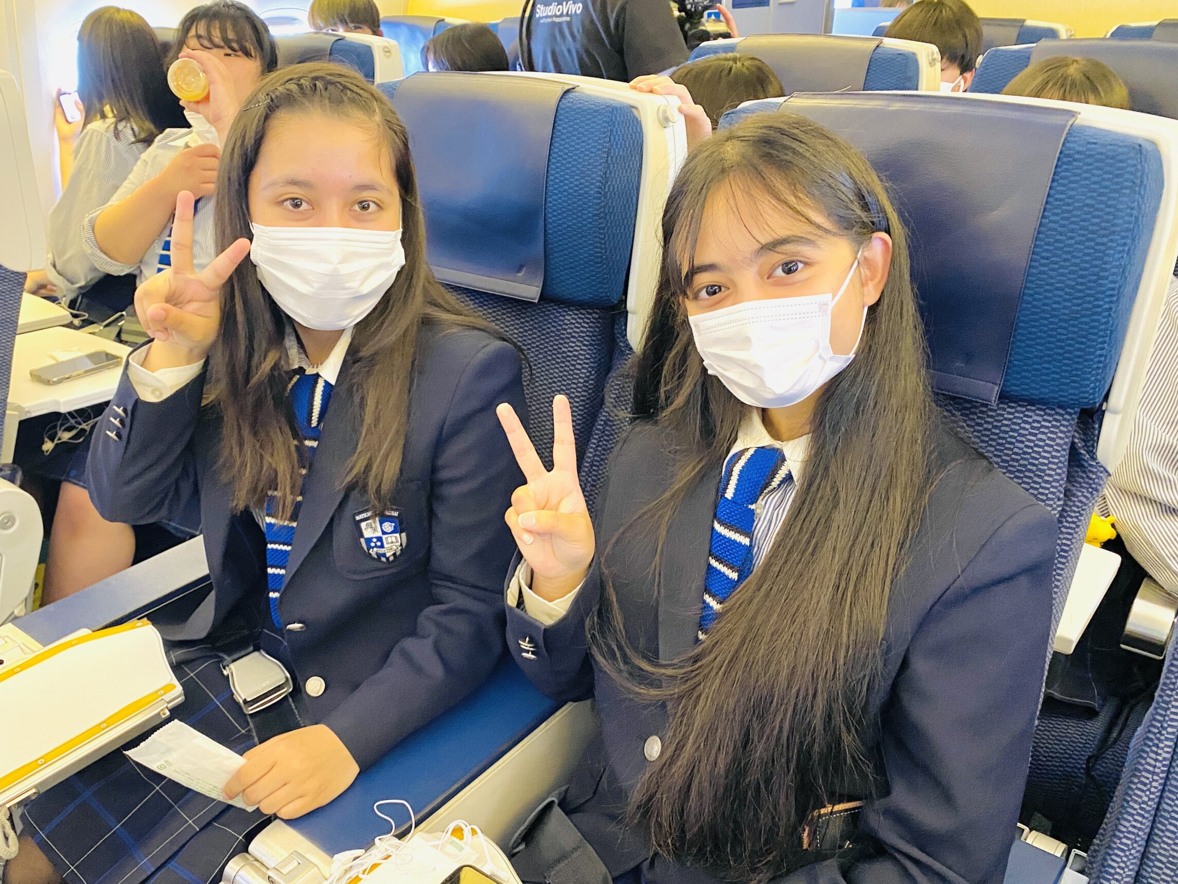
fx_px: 987
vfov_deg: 48.2
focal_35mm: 29
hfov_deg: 61.6
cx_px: 547
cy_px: 462
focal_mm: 4.25
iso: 250
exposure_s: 1/50
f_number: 1.8
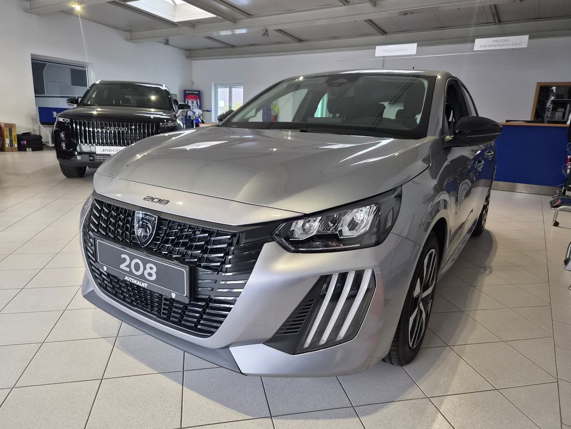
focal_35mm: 23
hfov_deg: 73.9
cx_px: 286
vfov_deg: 58.9
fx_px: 379
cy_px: 214
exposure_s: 1/100
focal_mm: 5.4
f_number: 1.8
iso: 320
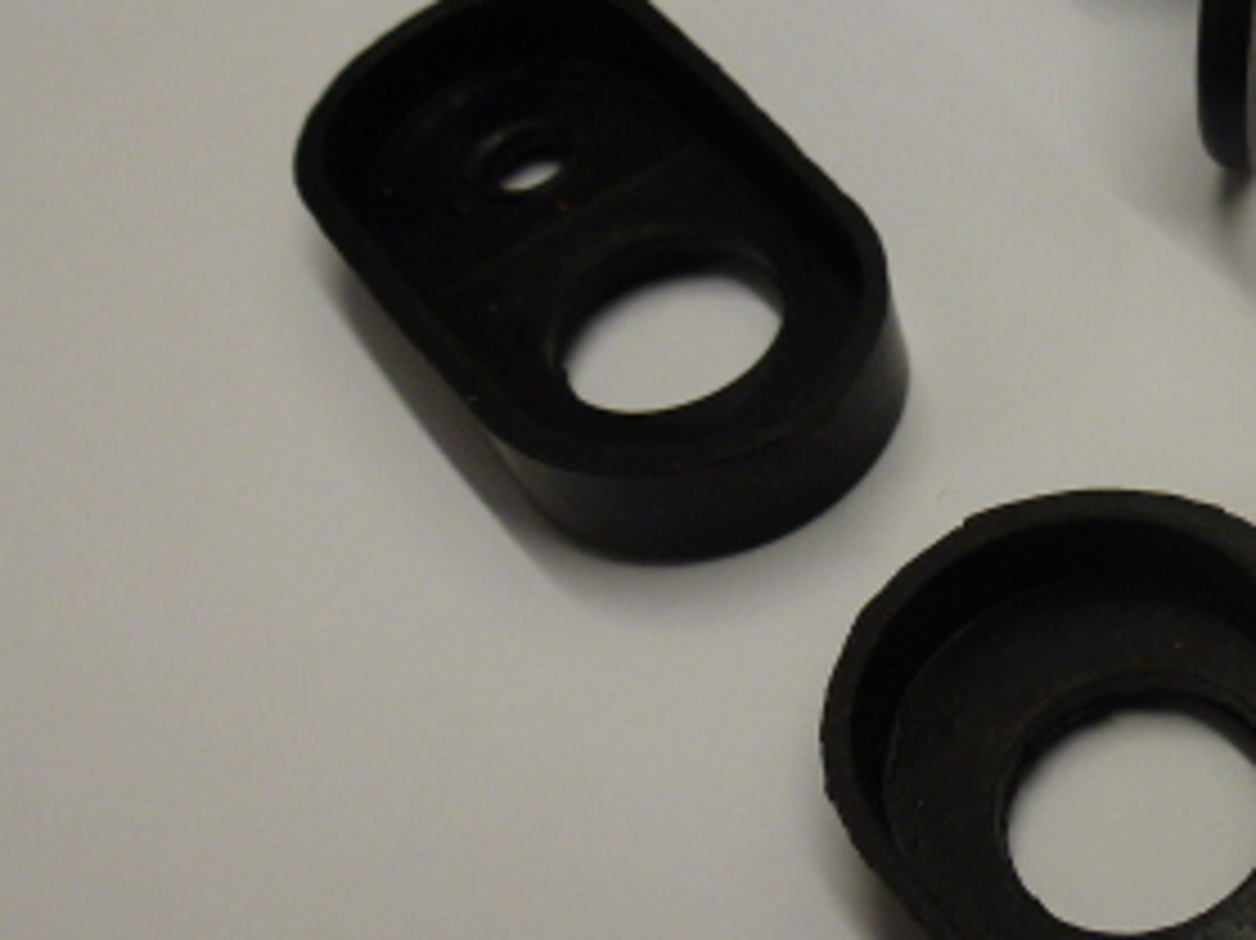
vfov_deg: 26.5
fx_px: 1995
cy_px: 562
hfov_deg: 30.9
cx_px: 1405
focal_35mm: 55
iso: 100
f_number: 3.3
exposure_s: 1/60
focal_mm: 4.3
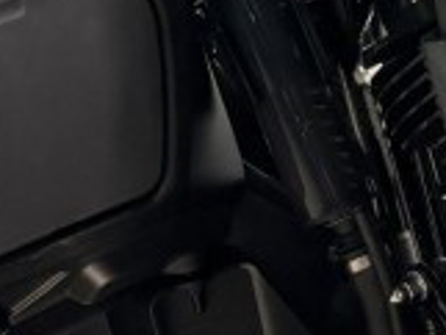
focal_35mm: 172
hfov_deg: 11.1
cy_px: -108
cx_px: 661
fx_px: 2218
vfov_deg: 8.5
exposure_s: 1/120
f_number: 1.6
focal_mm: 5.96
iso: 100
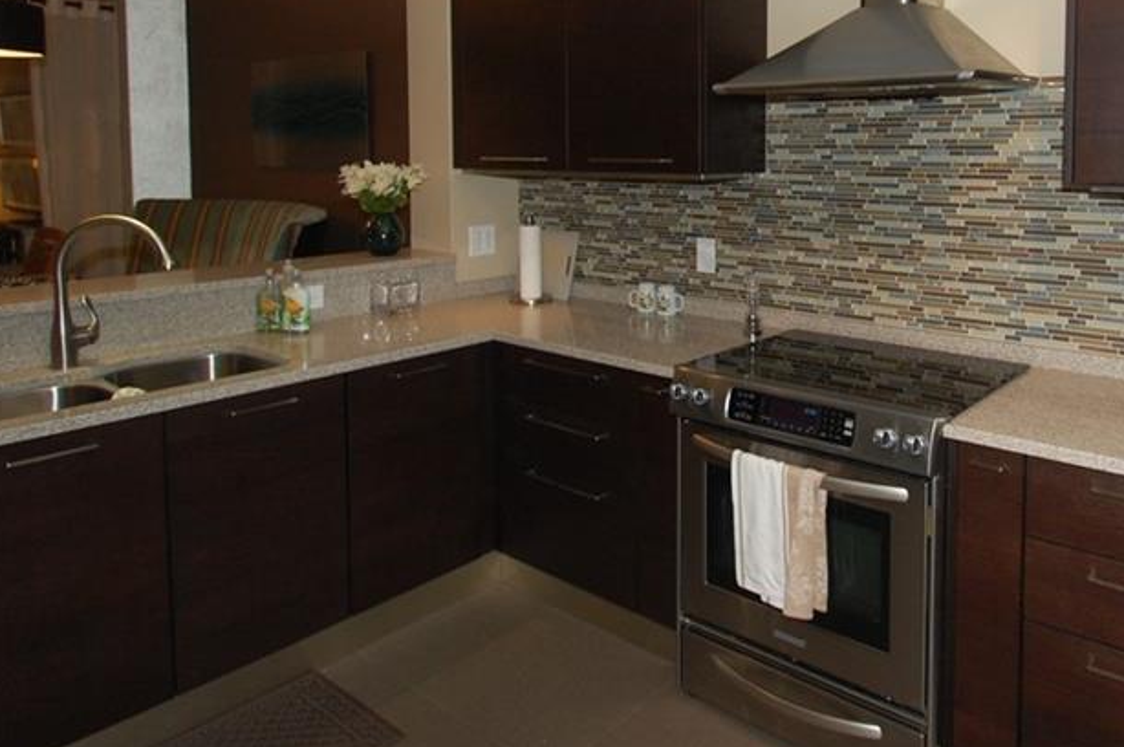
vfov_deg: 49.2
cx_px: 749
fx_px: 780
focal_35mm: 25
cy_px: 190
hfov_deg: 69.5
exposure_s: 1/60
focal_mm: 10
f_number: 4
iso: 400
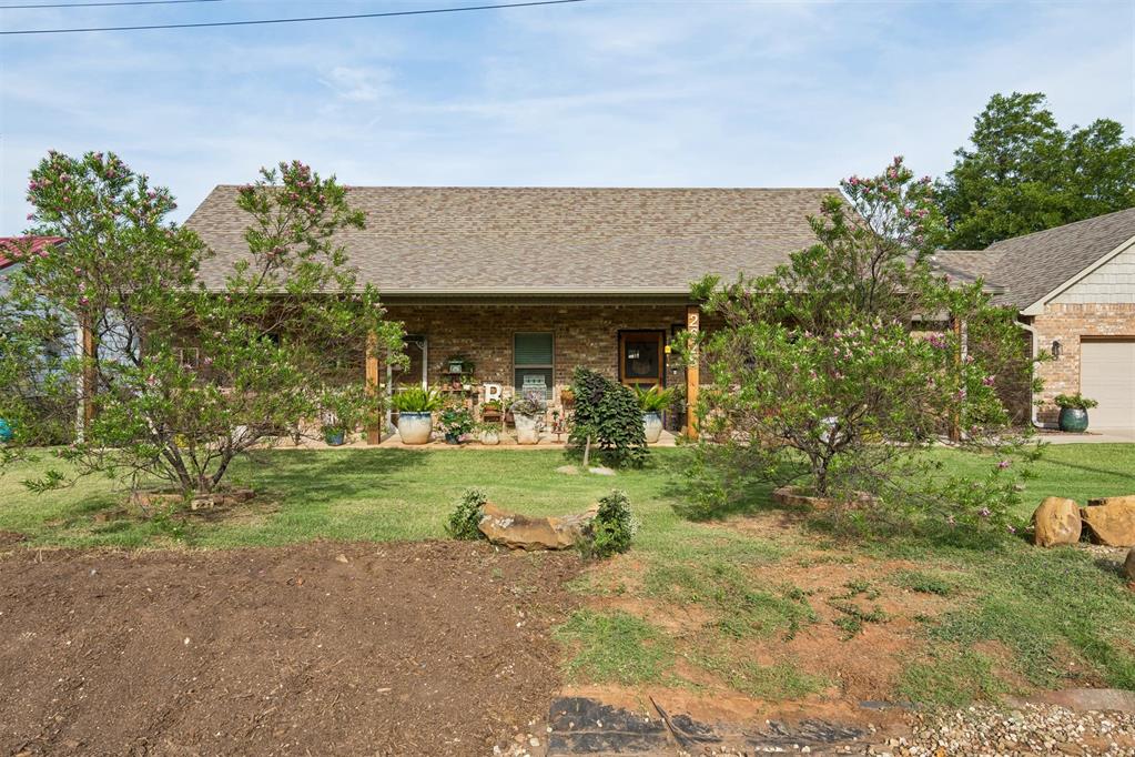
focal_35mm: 24
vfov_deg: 53.1
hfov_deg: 73.7
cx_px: 568
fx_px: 757
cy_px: 378
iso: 200
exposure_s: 1/320
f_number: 8
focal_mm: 24
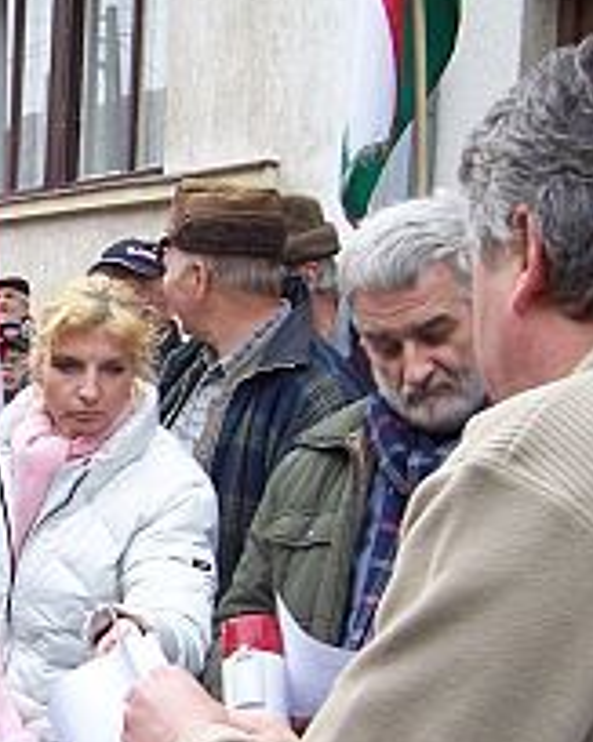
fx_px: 1427
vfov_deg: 28.9
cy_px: 516
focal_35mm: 65
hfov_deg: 22.5
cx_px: -11
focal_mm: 5.6
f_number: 2.7
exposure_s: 1/125
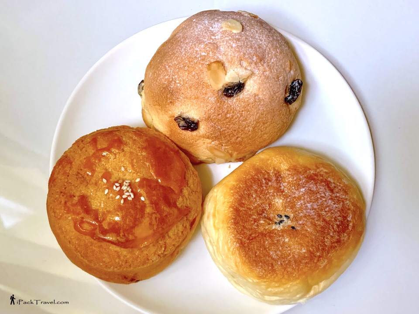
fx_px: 315
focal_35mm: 26
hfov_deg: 67.3
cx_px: 210
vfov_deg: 53.1
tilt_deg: -76.4
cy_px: 157
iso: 320
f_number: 1.8
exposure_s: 1/60
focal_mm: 4.25
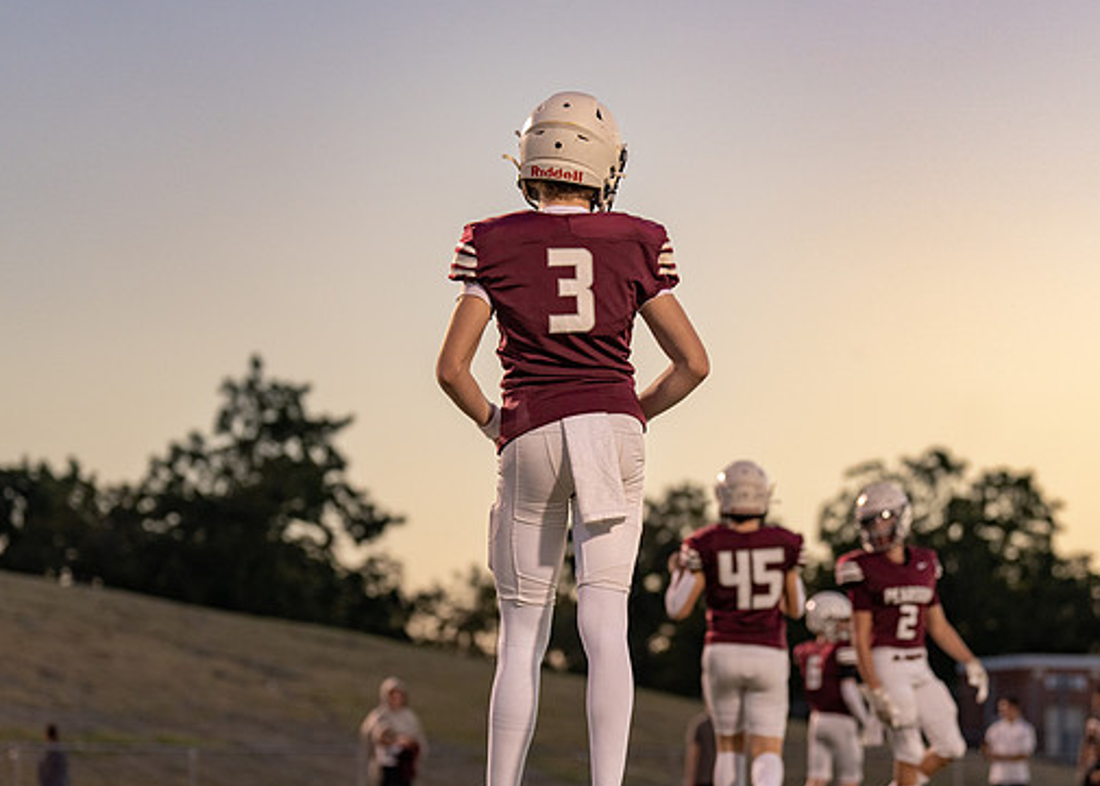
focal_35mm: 132
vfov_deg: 10.9
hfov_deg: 15.2
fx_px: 4125
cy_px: 451
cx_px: 571
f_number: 2.8
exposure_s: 1/500
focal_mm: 94
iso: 800
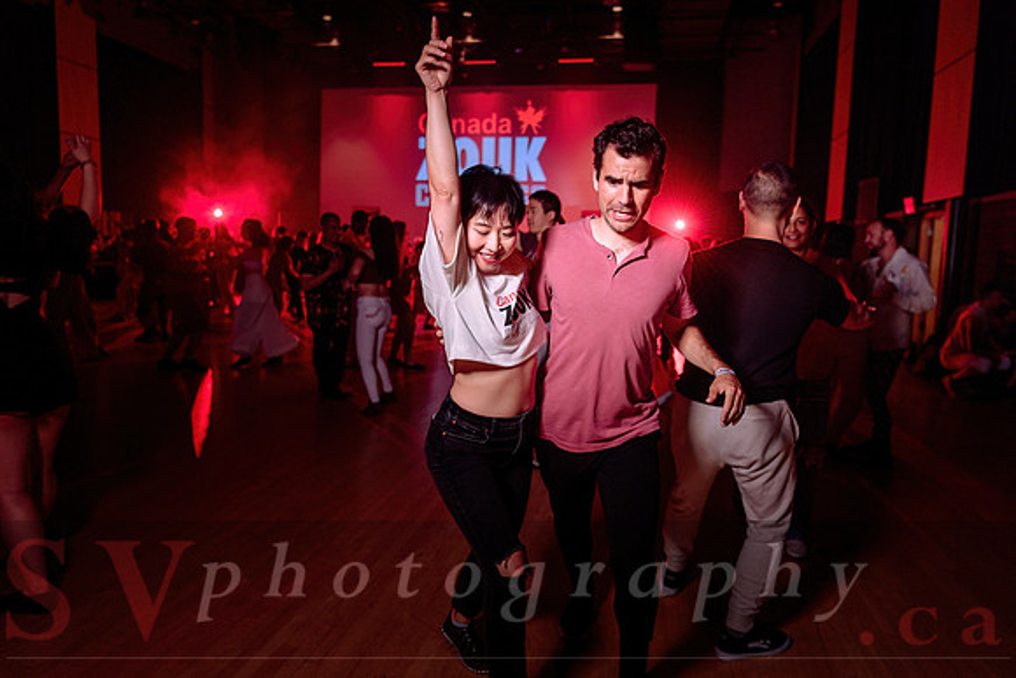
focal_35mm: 27
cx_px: 527
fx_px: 771
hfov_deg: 66.8
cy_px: 333
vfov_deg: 47.5
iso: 1000
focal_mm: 26
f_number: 2.8
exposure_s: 1/60
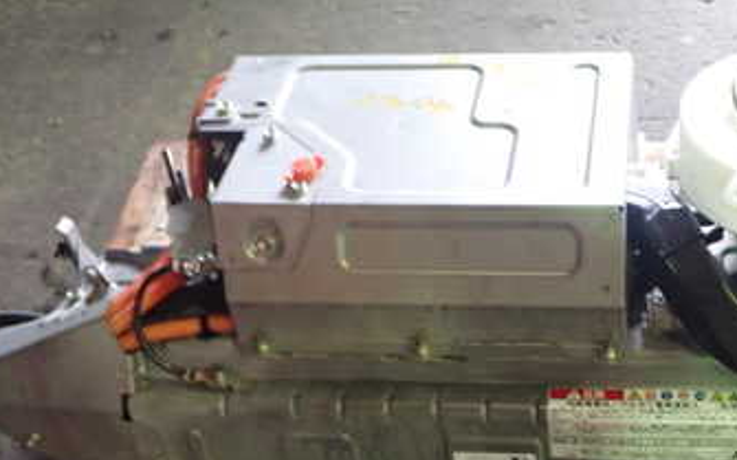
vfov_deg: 22.4
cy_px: 365
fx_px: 1144
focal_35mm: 57
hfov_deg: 34.8
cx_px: 565
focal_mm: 5.4
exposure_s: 1/30
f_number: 2.3
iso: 800
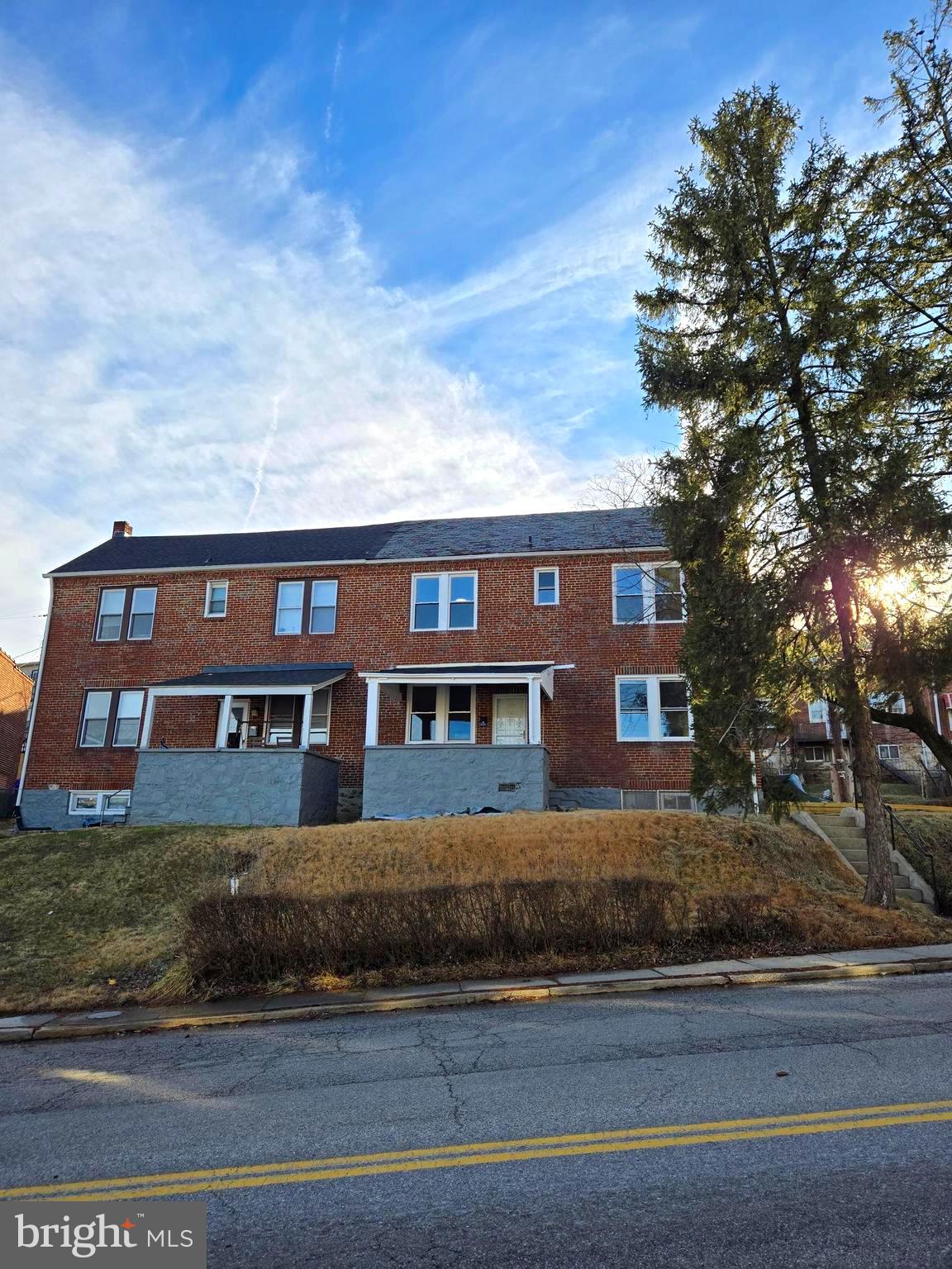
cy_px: 634
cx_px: 476
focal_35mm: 23
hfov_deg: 58.9
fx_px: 843
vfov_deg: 73.9
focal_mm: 5.4
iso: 25
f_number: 1.8
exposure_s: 1/1529
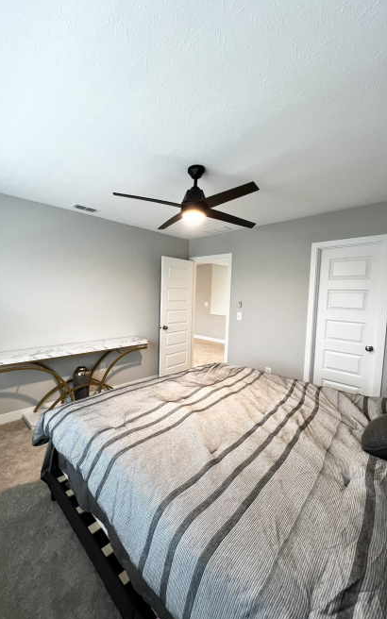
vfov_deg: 105.3
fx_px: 236
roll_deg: -1.3
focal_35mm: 14
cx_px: 171
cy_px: 313
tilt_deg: -4.2
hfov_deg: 78.3
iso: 250
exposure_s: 1/60
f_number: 1.8
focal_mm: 1.57
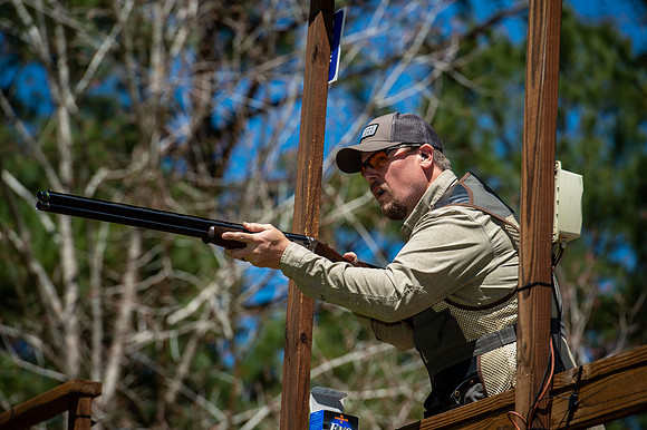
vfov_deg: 7.0
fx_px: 3502
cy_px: 215
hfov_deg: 10.6
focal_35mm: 195
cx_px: 324
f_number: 6.3
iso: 80
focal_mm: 195
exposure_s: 1/250
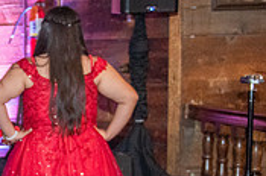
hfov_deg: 14.2
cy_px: 228
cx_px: -163
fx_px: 981
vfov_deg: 10.1
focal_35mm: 133
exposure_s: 1/160
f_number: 2.8
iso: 1250
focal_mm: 31
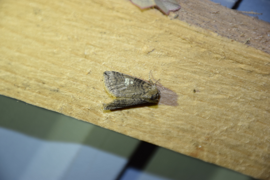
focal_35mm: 210
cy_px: 90
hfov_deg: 9.8
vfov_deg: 6.5
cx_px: 135
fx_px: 1575
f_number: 5.6
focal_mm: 140
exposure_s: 1/60
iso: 400
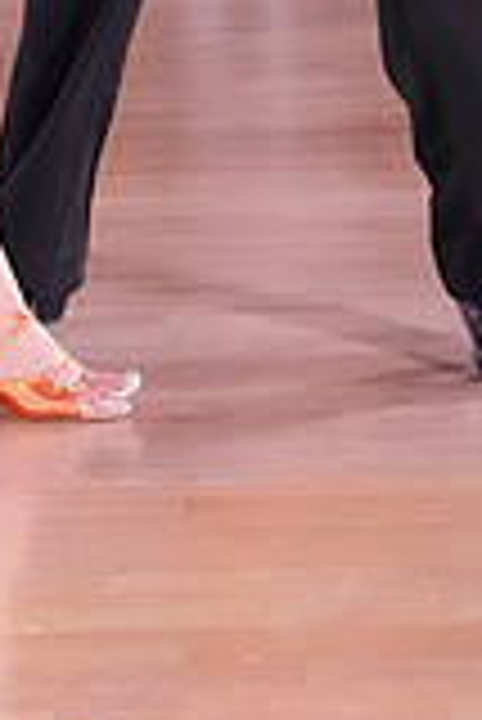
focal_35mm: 206
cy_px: -468
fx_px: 4128
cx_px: -47
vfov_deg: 9.6
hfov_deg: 6.7
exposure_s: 1/400
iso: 8000
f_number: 5
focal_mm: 38
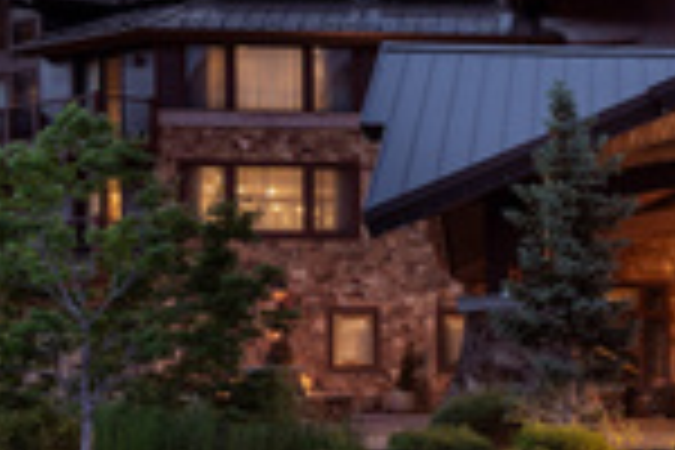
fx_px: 2081
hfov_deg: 17.6
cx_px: 788
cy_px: -194
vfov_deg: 11.9
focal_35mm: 111
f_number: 9
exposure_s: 8
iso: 100
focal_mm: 26
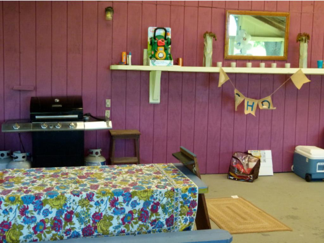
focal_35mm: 46
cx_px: 162
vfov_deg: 31.5
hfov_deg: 41.2
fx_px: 431
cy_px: 122
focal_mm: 8.3
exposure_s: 1/60
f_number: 3.2
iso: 400
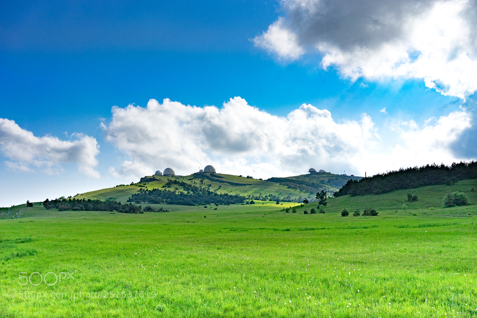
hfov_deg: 54.4
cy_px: 159
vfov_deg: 37.8
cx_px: 238
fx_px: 464
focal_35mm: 35
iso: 100
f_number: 11
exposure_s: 1/500
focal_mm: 35
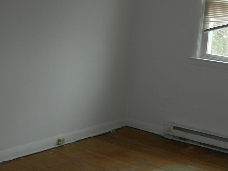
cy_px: 55
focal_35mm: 68
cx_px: 164
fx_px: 448
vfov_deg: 21.5
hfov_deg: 28.2
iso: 64
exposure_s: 1/30
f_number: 2.7
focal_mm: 7.5
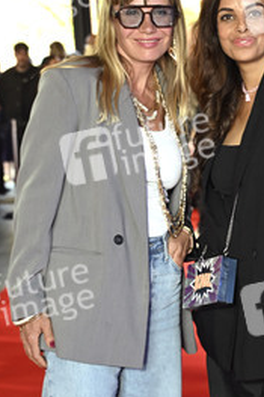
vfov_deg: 28.8
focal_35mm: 70
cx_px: 181
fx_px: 771
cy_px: 225
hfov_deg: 19.4
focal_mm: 46
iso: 1600
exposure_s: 1/200
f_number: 3.5
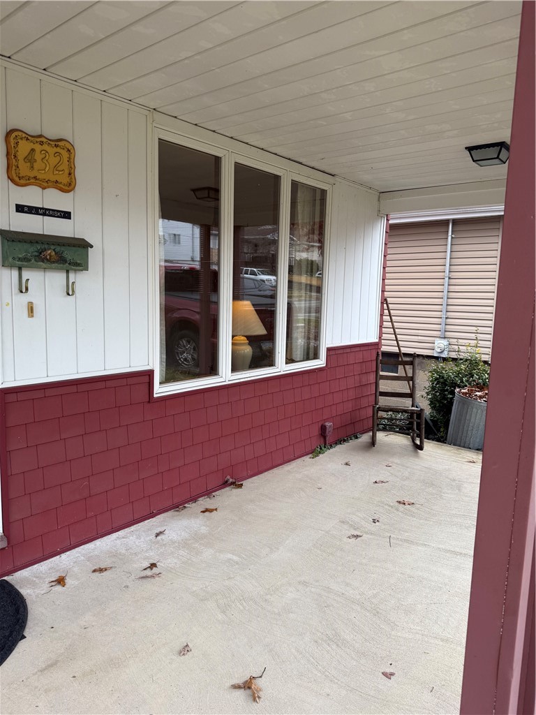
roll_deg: -3.1
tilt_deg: -4.5
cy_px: 358
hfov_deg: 56.8
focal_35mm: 24
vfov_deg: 71.6
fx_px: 495
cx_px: 268
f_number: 1.78
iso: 80
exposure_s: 1/521
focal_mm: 6.76
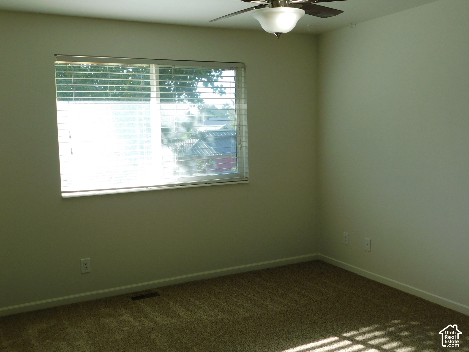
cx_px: 234
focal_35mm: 36
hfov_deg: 51.4
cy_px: 176
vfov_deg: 39.7
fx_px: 488
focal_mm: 6.3
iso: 125
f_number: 3.5
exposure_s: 1/100
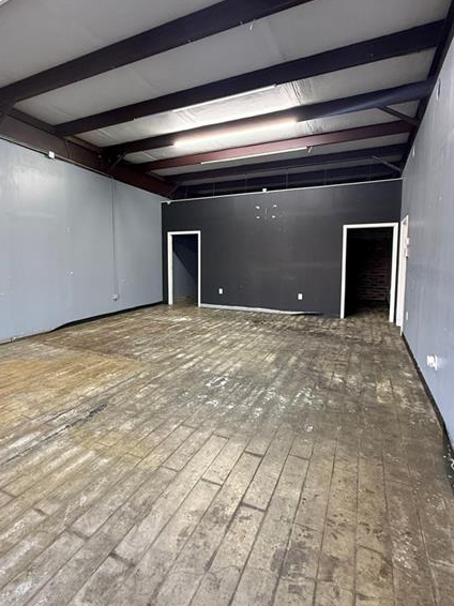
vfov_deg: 84.6
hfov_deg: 68.3
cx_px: 194
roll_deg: +0.1
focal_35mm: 19
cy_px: 285
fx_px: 333
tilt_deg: -4.1
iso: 500
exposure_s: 1/60
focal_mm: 2.22
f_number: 2.2
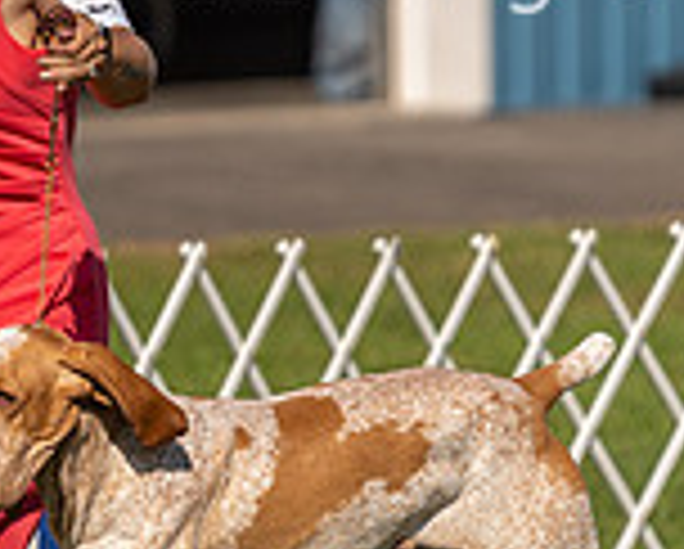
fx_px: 16885
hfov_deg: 2.3
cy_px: 126
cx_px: -2
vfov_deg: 1.9
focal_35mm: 833
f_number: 3.2
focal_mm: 200
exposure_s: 1/3200
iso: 200
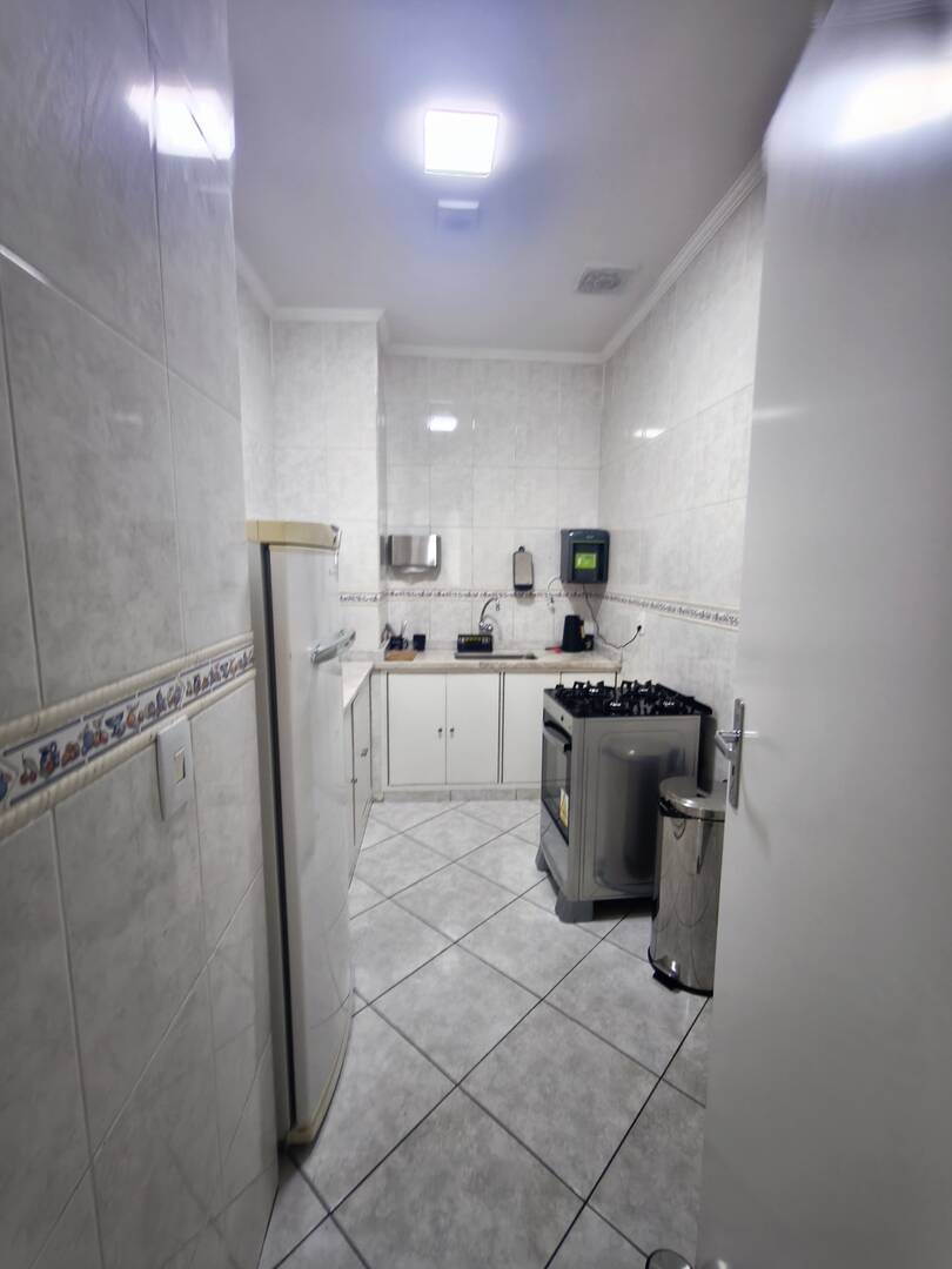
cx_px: 476
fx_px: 550
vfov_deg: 98.2
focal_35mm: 15
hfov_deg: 81.7
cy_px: 634
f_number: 2.2
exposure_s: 1/30
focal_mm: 1.91
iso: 160
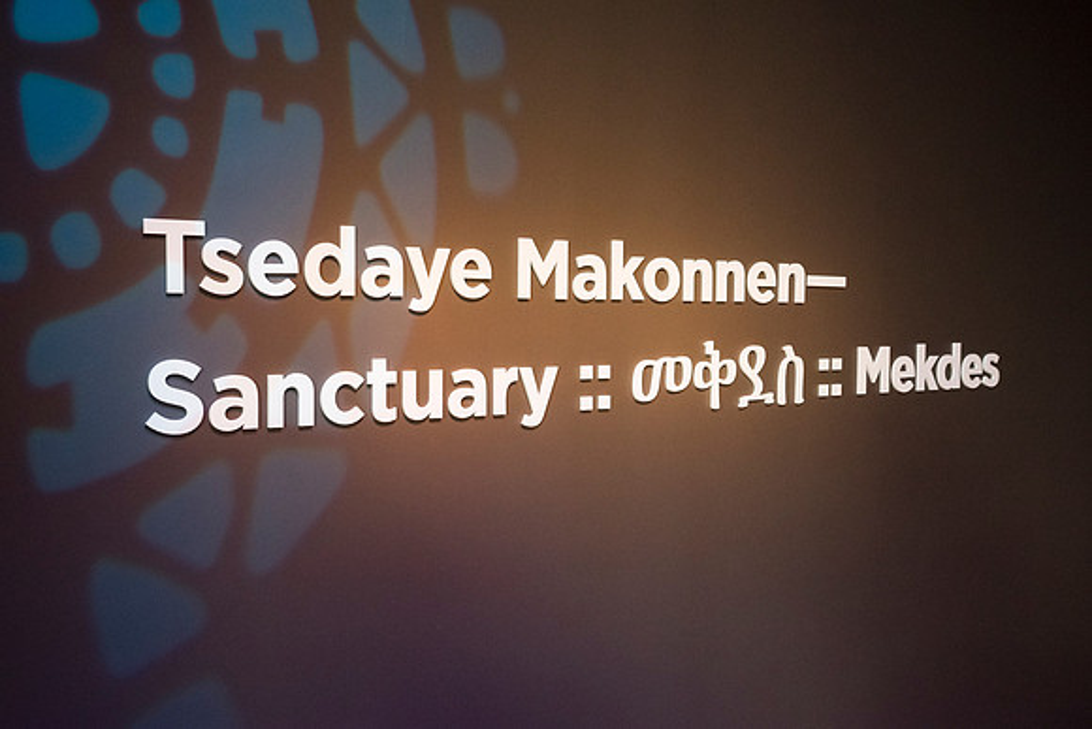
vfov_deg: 35.1
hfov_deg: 50.7
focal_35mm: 38
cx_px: 546
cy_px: 364
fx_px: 1153
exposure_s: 1/40
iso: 6400
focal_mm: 38
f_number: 5
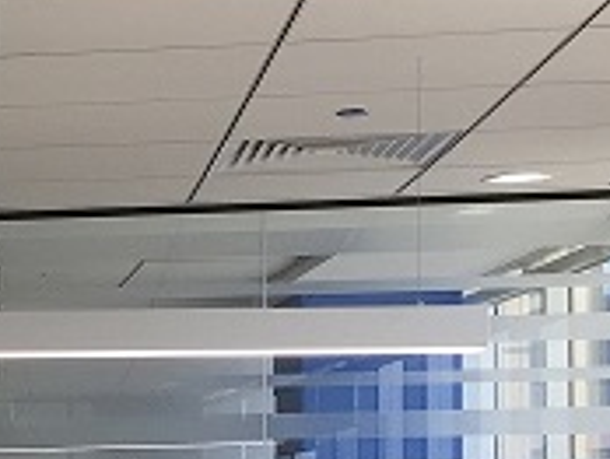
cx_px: -386
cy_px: 585
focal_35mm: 136
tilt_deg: -0.3
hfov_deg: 13.4
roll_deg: +0.2
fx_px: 2400
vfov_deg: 10.7
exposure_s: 1/100
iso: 50
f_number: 2.2
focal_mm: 4.15
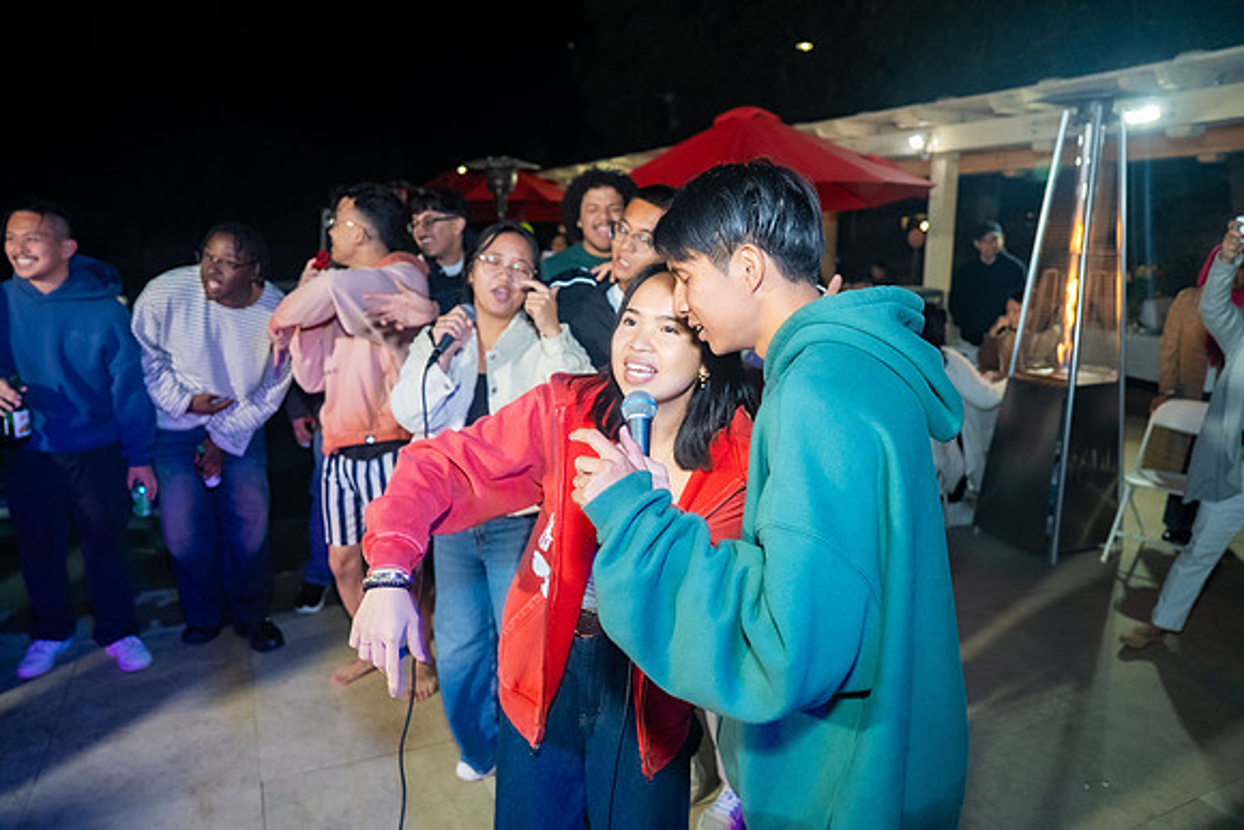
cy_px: 415
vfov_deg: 53.2
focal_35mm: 24
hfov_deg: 73.7
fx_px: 829
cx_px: 622
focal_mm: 24
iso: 1000
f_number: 2.8
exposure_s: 1/160
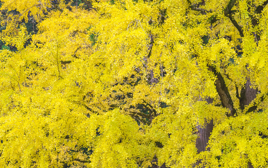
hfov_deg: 21.2
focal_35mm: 98
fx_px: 716
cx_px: 168
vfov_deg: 13.2
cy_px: 174
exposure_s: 1/40
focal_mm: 46
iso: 320
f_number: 7.1
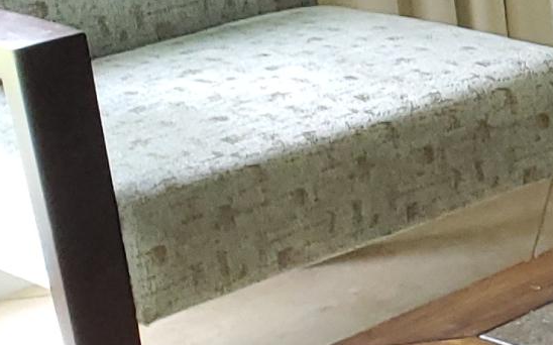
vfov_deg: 8.6
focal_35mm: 151
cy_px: -78
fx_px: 2275
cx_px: 1461
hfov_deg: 11.0
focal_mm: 4.3
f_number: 2.4
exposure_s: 1/20
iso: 160
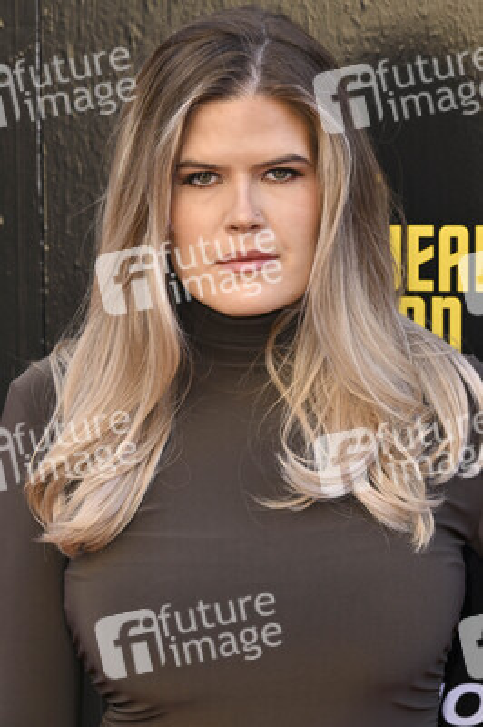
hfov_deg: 12.1
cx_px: 242
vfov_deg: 18.1
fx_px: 2278
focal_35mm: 113
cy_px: 364
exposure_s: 1/250
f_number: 7.1
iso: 640
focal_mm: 113
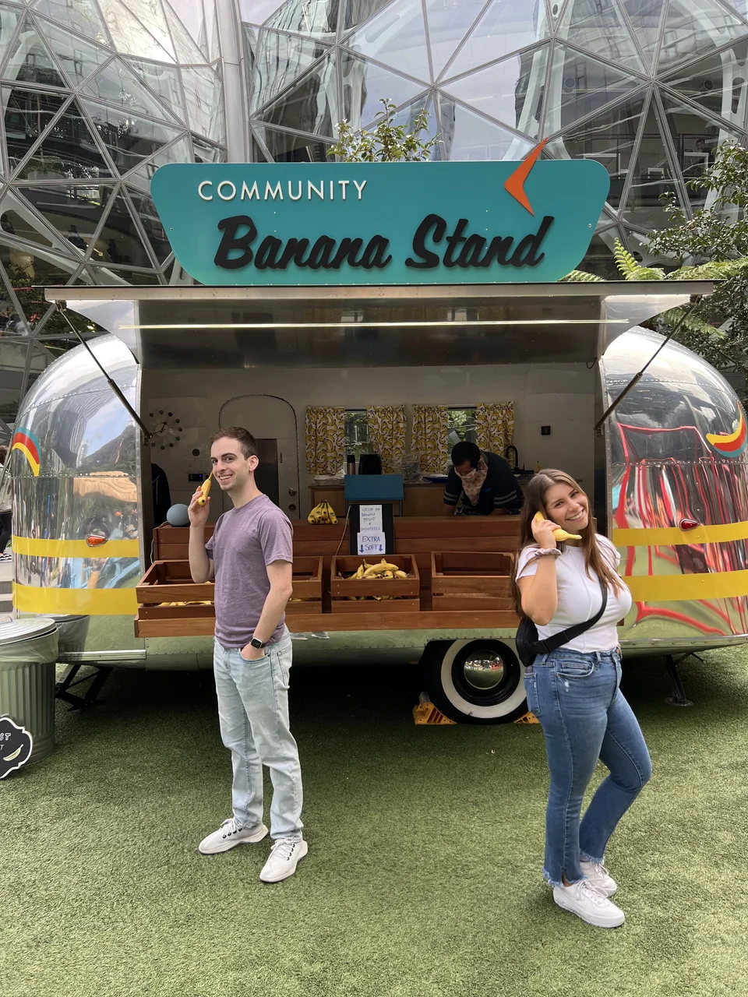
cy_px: 498
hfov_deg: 53.1
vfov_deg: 67.3
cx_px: 374
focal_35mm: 26
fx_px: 749
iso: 50
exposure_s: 1/476
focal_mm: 5.7
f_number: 1.5
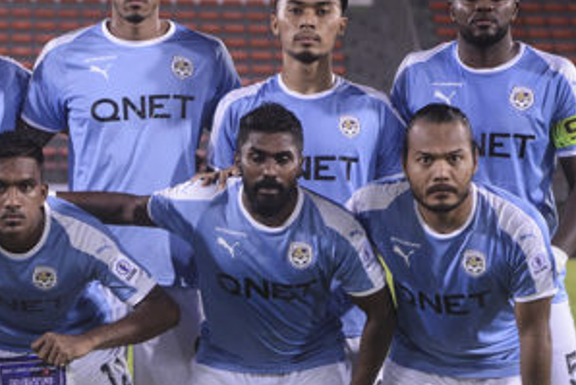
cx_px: 5
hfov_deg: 8.2
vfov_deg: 5.5
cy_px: 294
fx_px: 4018
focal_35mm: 251
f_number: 4.5
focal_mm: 110
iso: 1600
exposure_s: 1/200
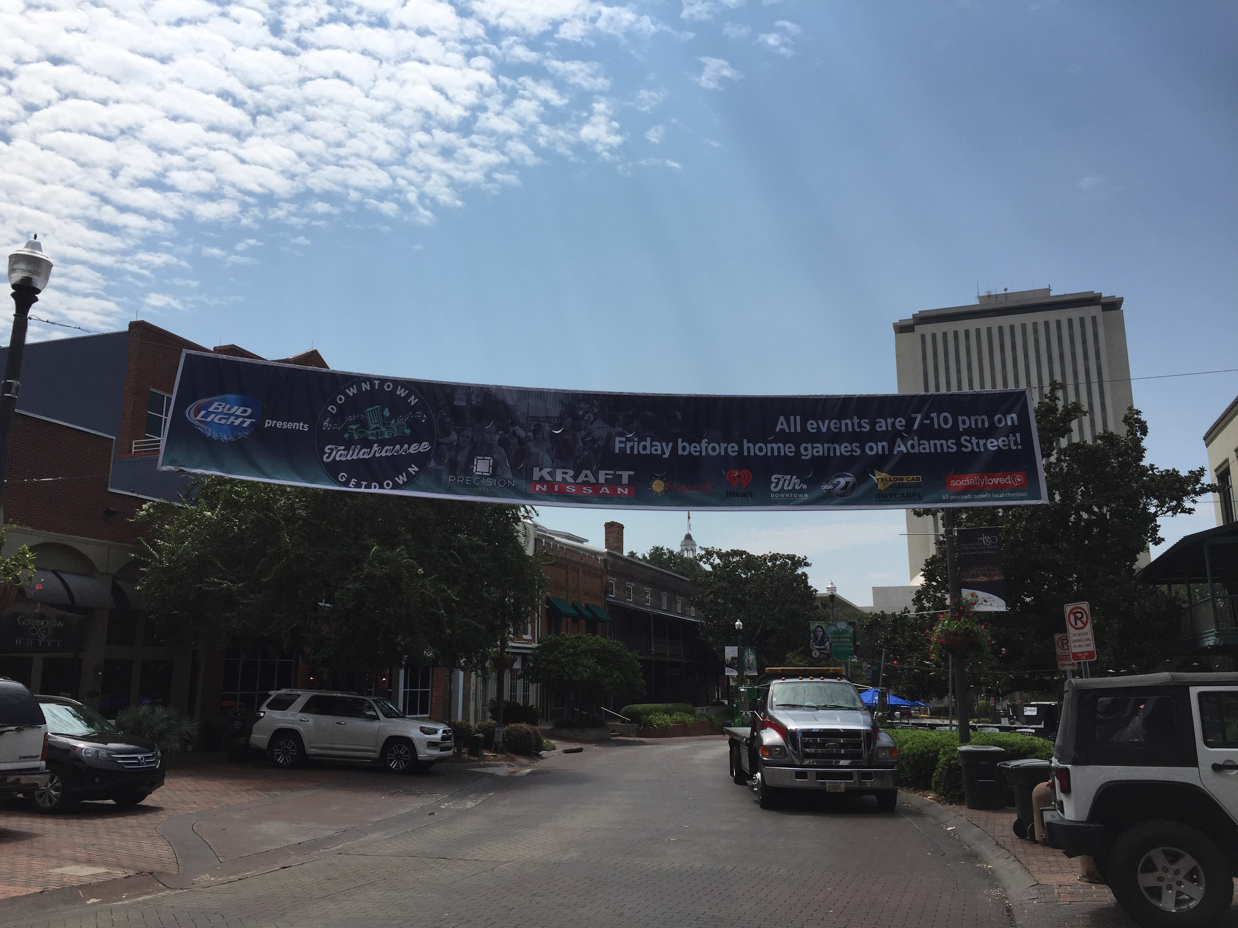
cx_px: 619
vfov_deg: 48.2
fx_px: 1037
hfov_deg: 61.7
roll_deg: -1.4
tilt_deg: +11.8
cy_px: 464
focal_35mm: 29
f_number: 2.2
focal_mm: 4.15
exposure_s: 1/4405
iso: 32
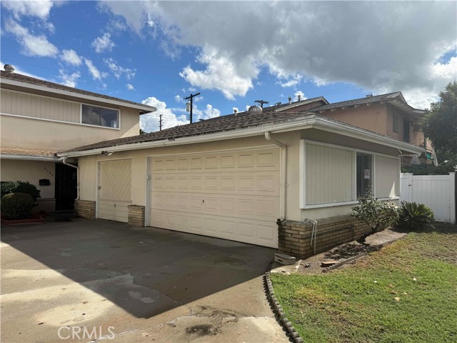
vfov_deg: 56.8
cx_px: 228
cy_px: 172
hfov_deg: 71.6
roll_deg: +0.0
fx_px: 317
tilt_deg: +2.4
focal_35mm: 24
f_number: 1.78
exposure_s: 1/5714
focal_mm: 6.76
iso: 80
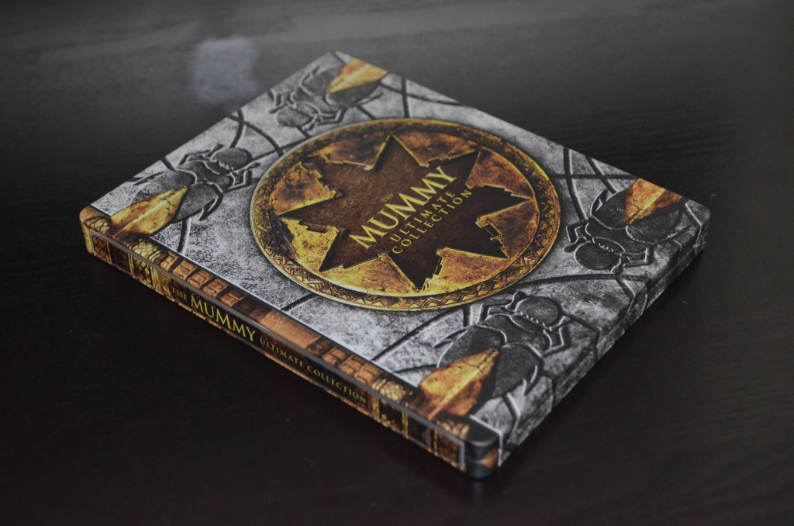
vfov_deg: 23.7
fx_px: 1254
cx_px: 397
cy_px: 263
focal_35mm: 57
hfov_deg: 35.1
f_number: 5
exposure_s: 1/60
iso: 2500
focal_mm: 38
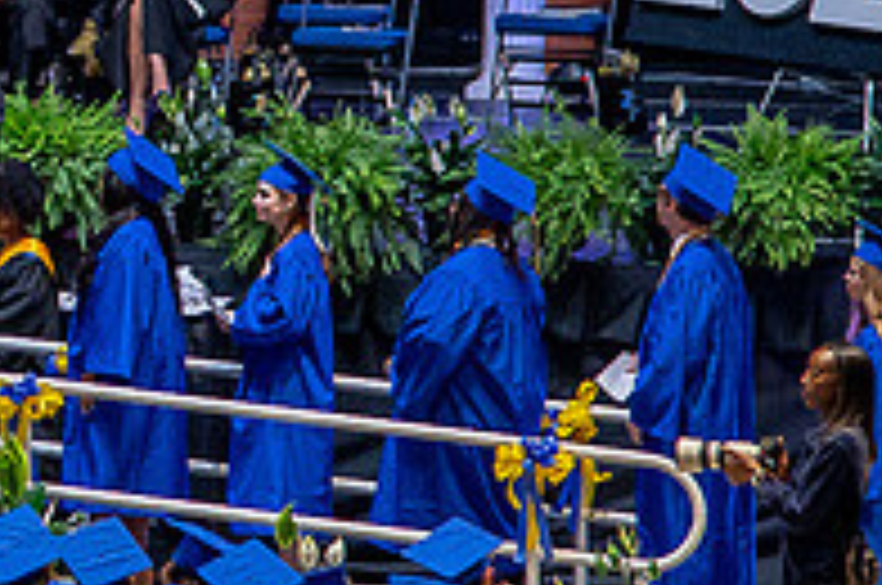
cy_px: 94
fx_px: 15923
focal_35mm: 651
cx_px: -279
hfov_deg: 3.2
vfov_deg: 2.1
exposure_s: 1/200
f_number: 5.3
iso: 1600
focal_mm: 220
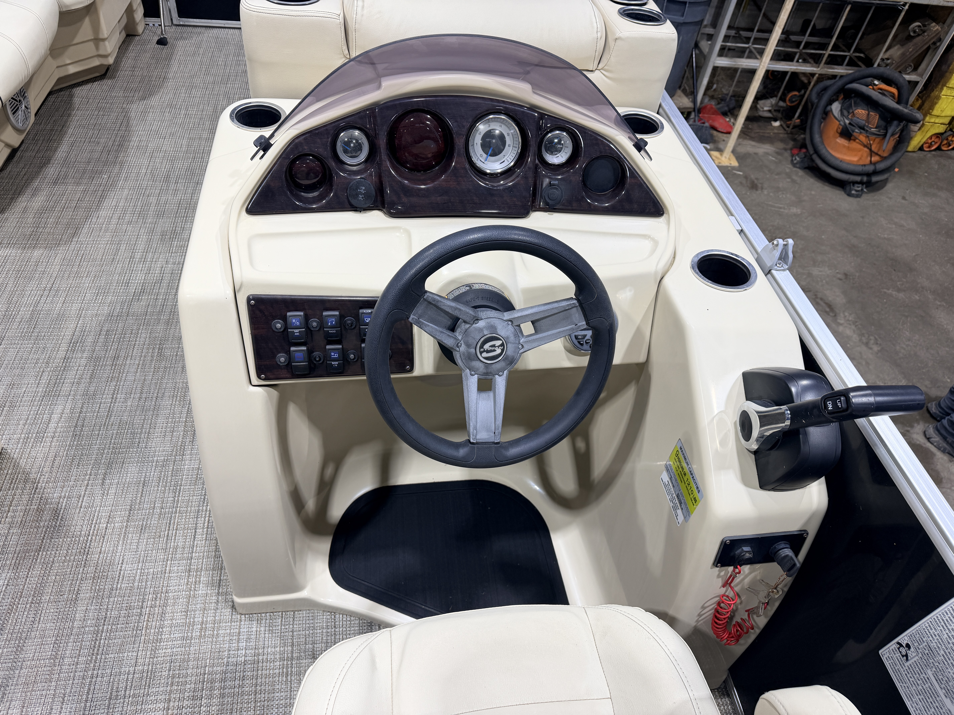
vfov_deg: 56.8
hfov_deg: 71.6
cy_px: 358
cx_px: 477
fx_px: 661
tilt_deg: -45.8
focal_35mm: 24
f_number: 1.78
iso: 80
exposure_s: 1/120
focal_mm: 6.76
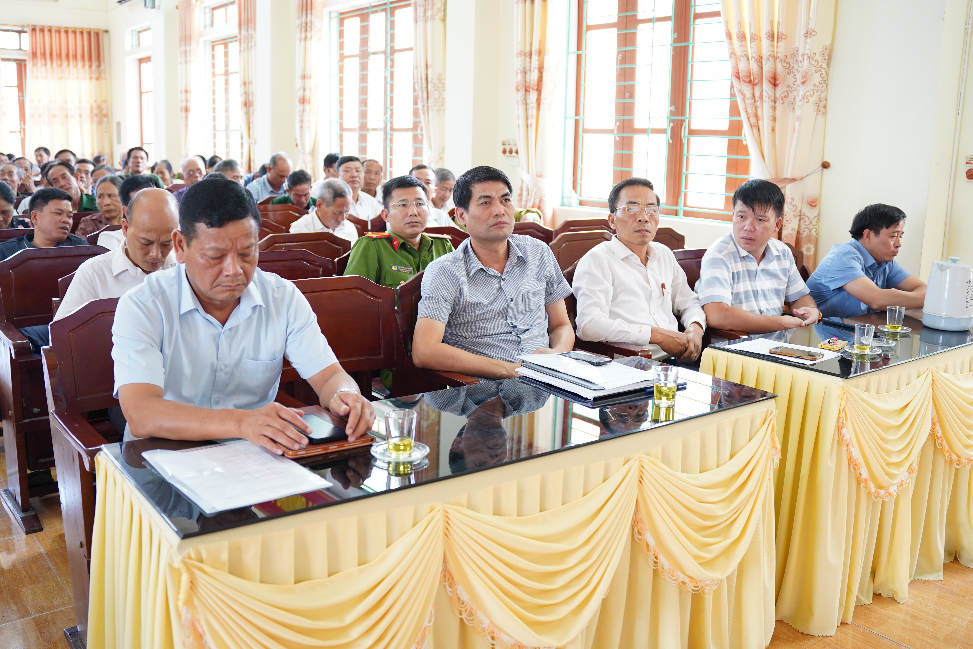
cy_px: 310
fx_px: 904
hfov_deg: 56.6
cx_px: 496
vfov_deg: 39.5
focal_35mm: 33
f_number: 2.8
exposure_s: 1/30
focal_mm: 29.4
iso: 640
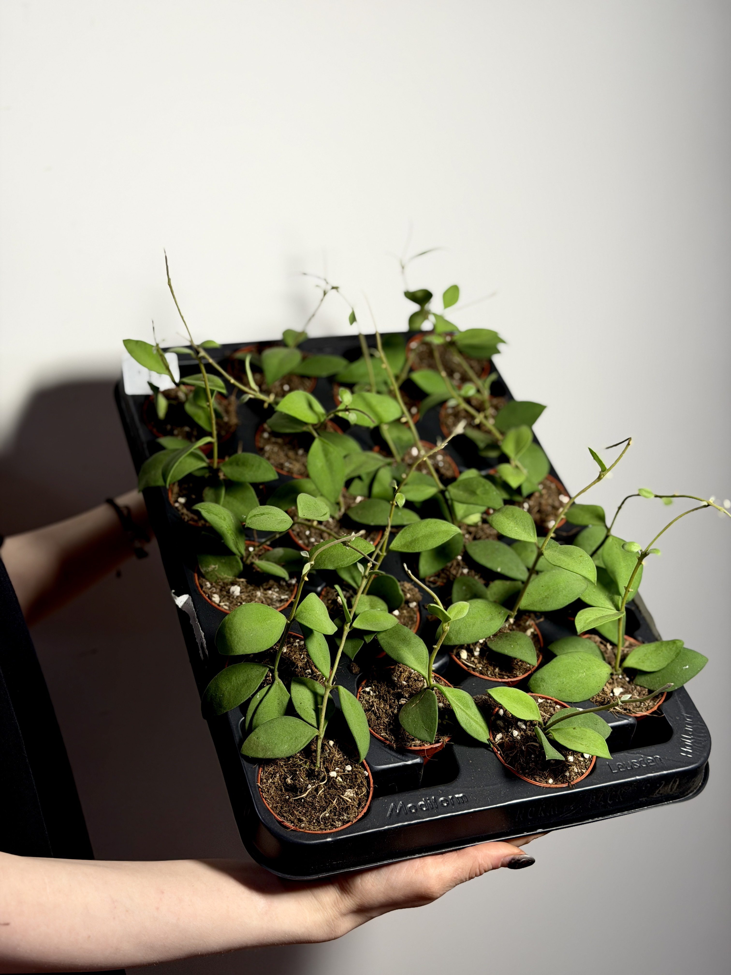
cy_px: 488
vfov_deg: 39.7
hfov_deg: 30.3
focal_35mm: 48
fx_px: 1352
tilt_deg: -12.9
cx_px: 366
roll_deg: +1.6
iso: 50
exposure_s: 1/100
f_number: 1.78
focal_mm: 6.76
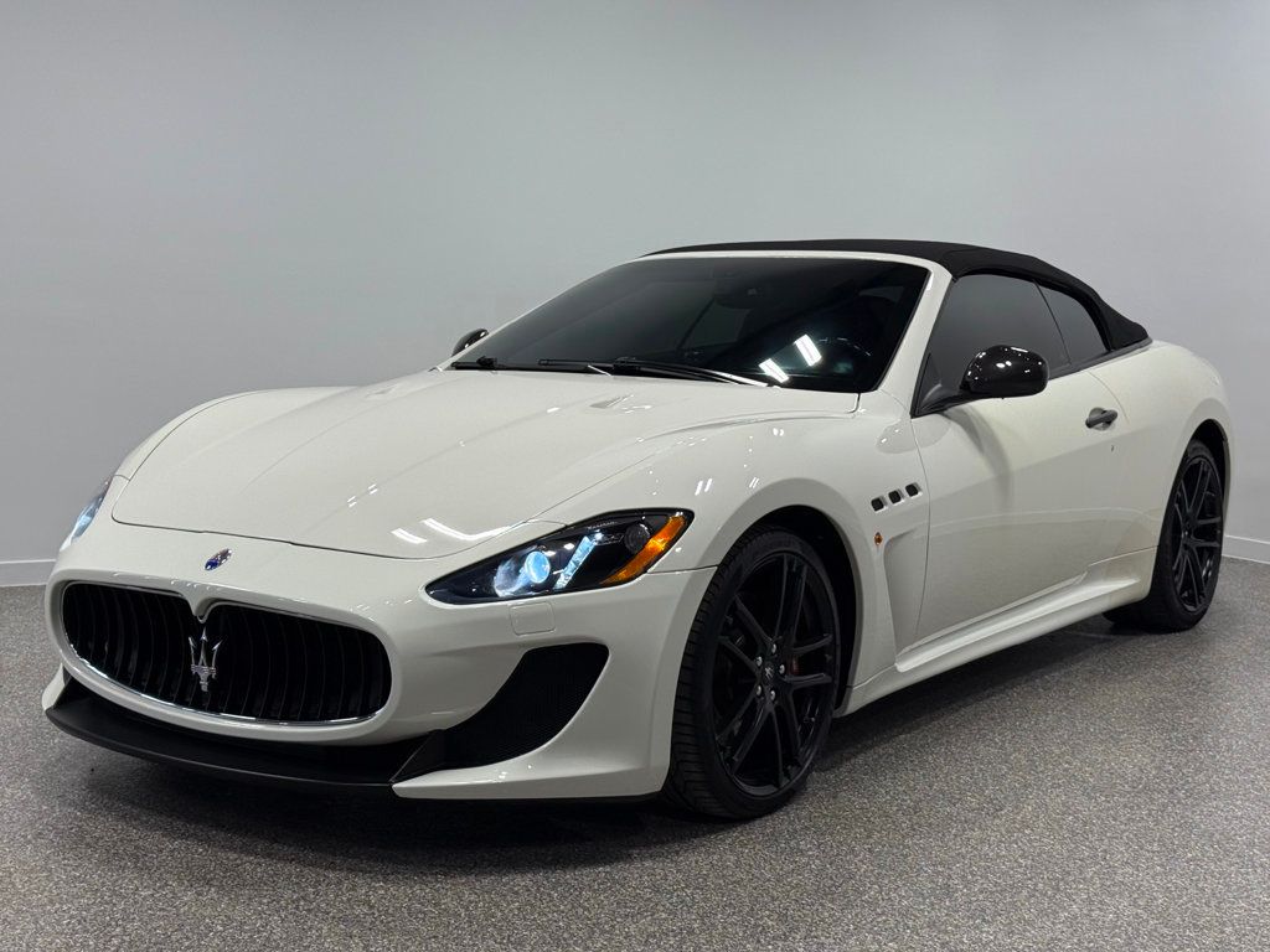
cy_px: 476
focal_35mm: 48
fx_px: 1761
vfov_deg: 30.3
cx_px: 635
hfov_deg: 39.7
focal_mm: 6.76
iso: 80
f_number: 1.78
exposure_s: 1/587
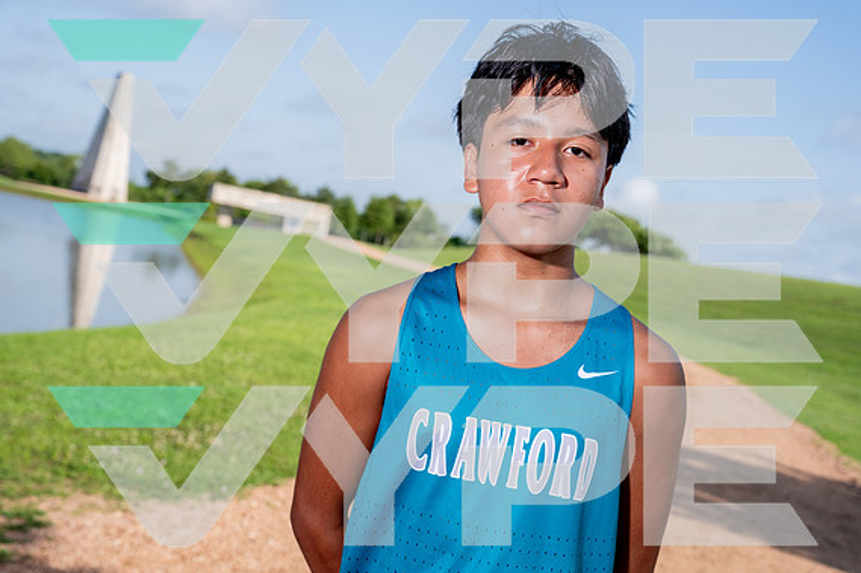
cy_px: 283
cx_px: 437
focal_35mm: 50
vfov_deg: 27.0
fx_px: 1195
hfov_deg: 39.6
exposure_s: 1/640
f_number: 5.6
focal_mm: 49
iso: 100
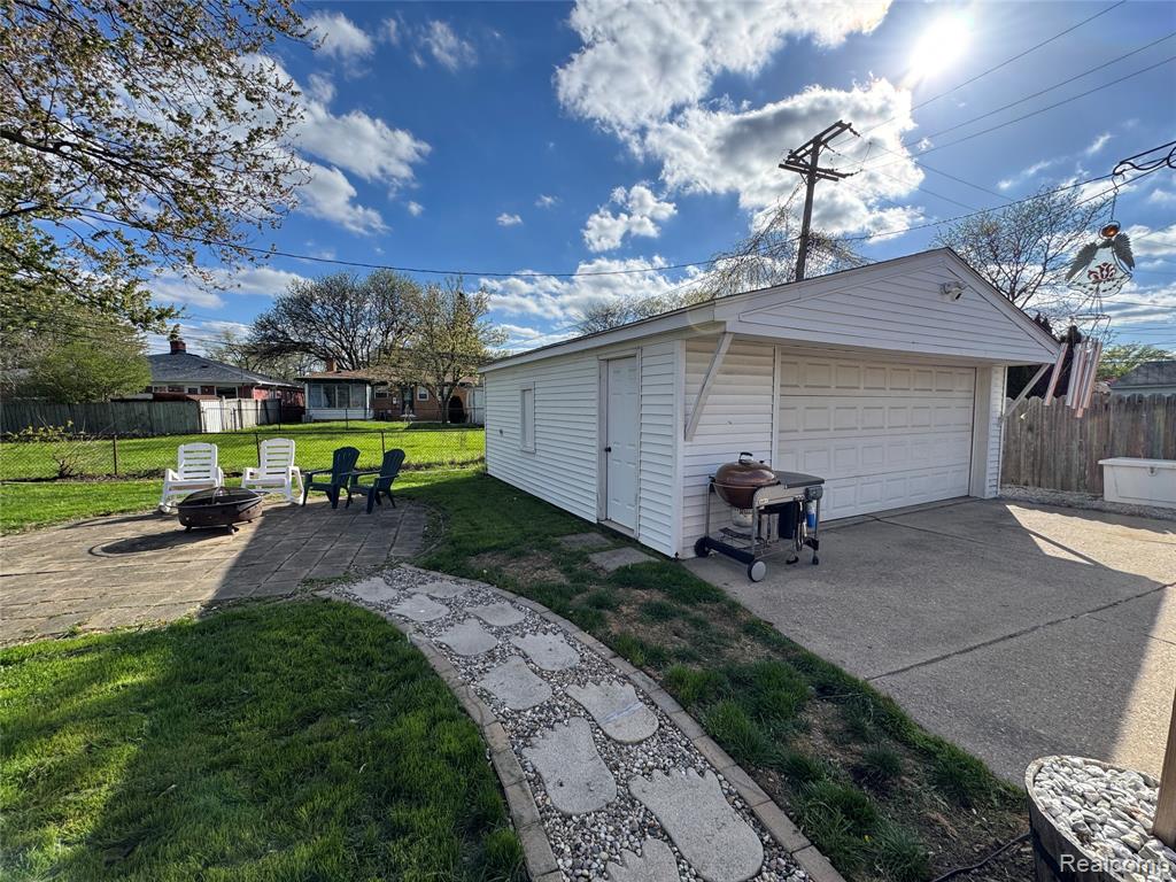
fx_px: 476
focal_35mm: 14
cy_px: 441
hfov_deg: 102.1
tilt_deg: -4.4
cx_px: 588
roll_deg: -1.2
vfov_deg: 85.7
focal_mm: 2.22
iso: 50
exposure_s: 1/1420
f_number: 2.2
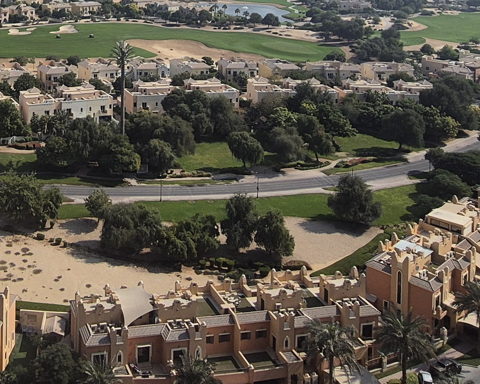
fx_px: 597
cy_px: -48
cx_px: 55
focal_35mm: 42
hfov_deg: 40.7
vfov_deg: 31.3
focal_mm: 2.2
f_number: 2.2
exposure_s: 1/4240
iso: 50
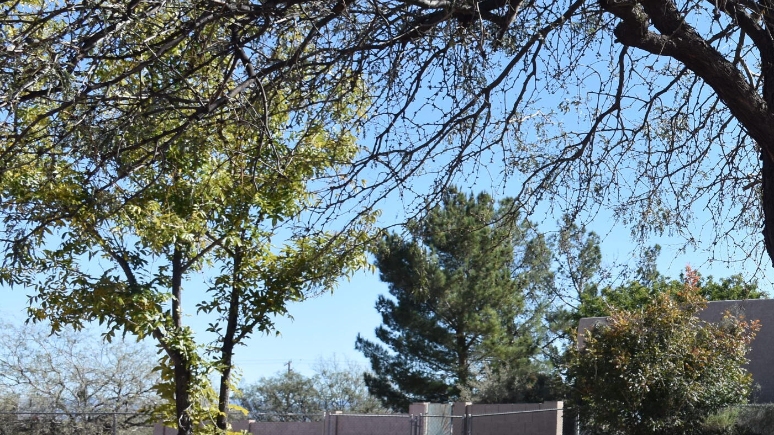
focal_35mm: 74
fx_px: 1519
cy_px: 230
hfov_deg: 26.8
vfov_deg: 16.3
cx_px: 801
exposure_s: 1/500
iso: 250
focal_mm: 22
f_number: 8
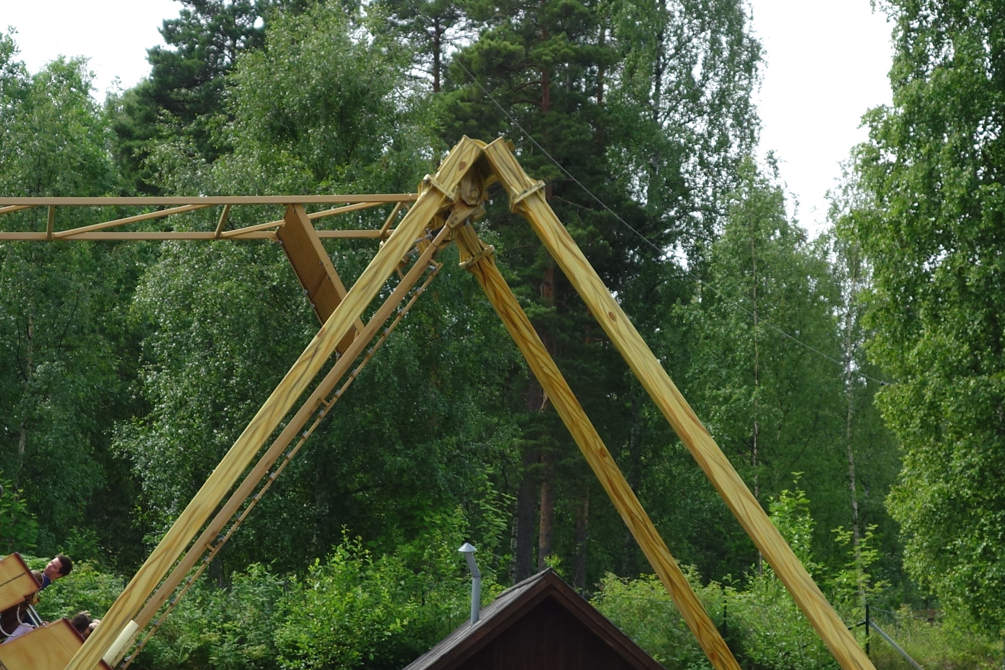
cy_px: 582
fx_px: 3350
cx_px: 542
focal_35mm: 120
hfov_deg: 17.1
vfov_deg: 11.4
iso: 125
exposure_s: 1/800
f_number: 3.5
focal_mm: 19.31
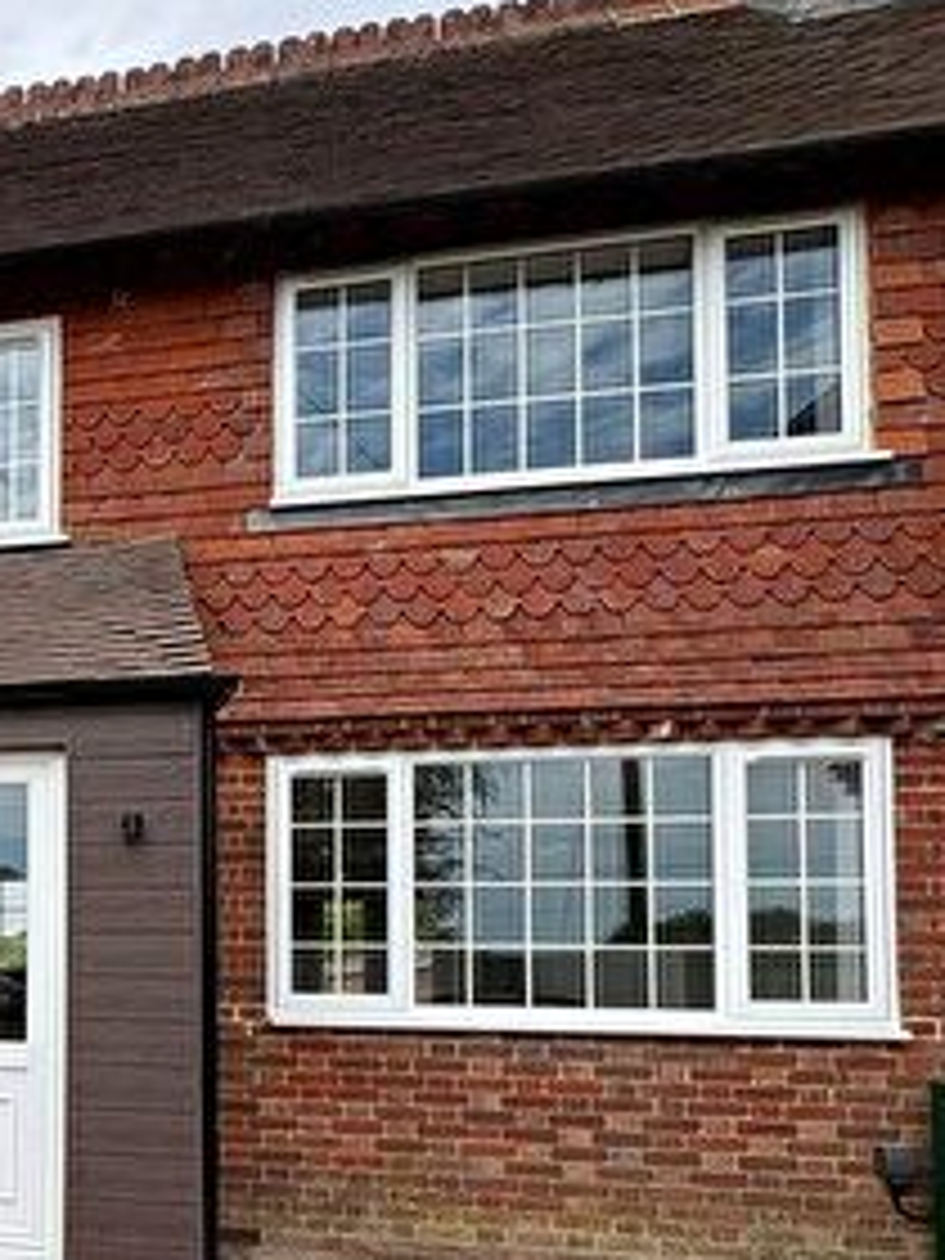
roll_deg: -1.1
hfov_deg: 30.3
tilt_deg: +2.7
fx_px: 1274
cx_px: -342
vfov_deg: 50.7
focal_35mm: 35
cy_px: 929
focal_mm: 2.22
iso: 50
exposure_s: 1/1370
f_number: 2.2
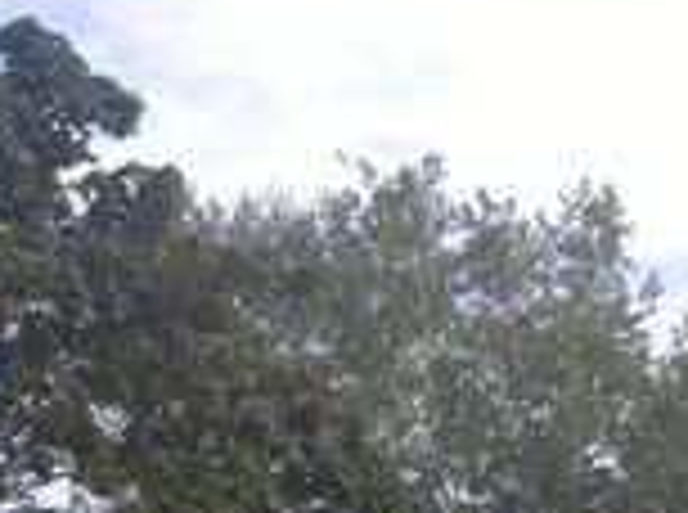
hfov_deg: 19.7
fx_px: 1884
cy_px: 776
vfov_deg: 14.4
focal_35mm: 95
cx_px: -81
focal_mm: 4.15
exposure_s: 1/490
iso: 25
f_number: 2.2
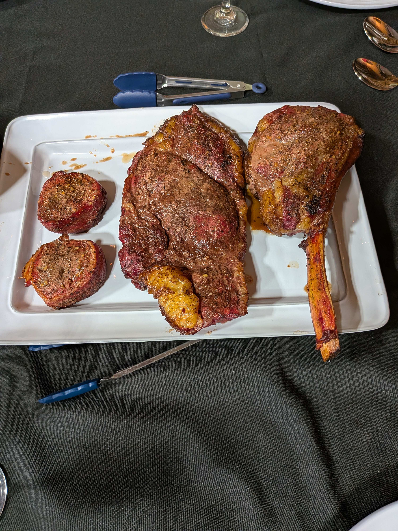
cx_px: 199
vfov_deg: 71.6
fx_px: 368
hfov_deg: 56.8
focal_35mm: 24
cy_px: 266
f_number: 1.7
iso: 328
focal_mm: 4.53
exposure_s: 1/100
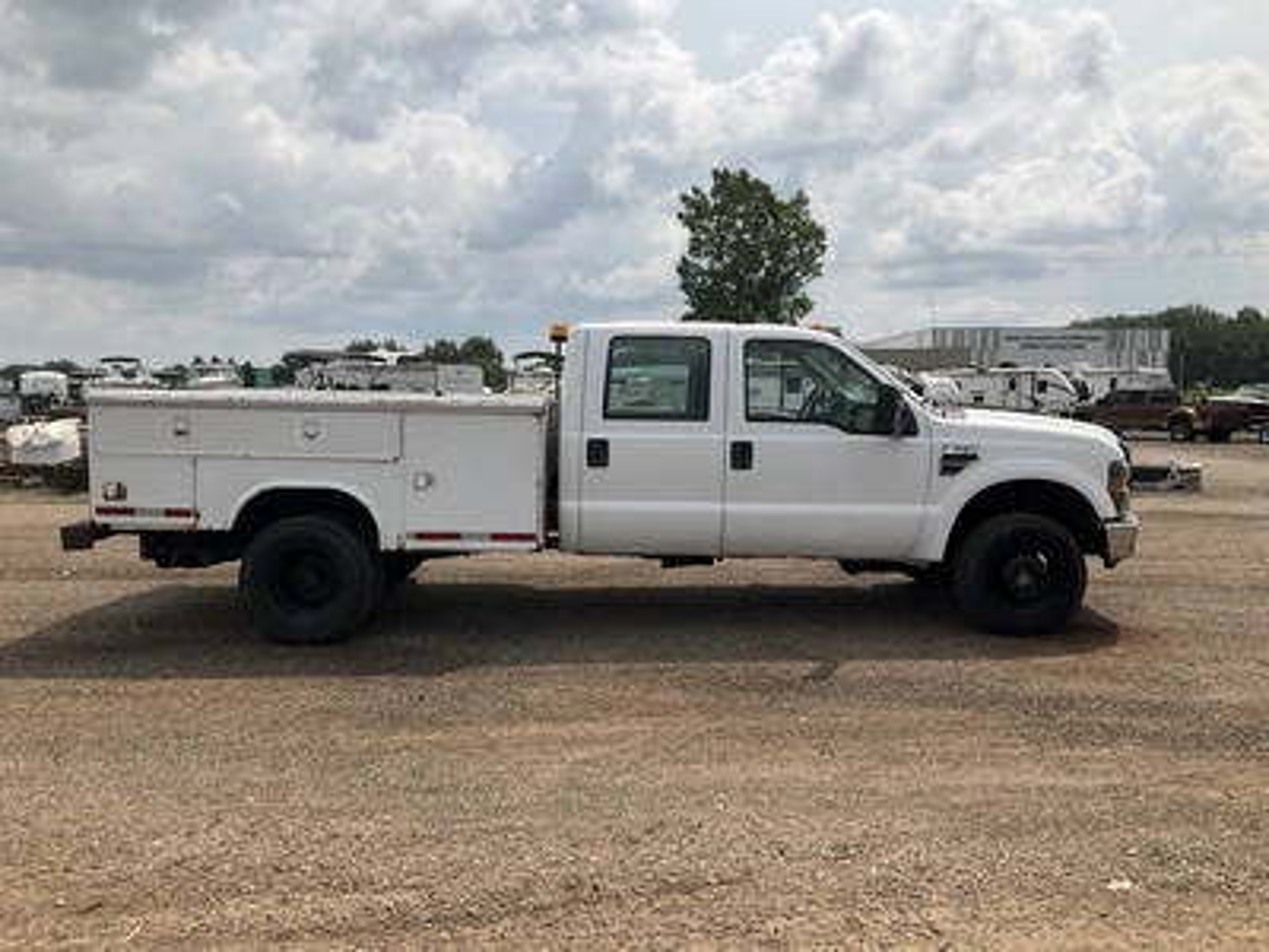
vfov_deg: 48.2
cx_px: 634
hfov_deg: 61.7
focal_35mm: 29
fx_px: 1063
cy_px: 476
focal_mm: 3
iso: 25
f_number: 1.8
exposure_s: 1/3322
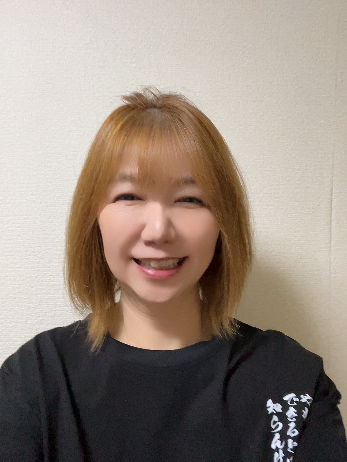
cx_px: 174
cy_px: 231
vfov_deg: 60.0
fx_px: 401
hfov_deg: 46.8
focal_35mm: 30
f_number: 2.2
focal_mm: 2.71
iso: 800
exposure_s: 1/60
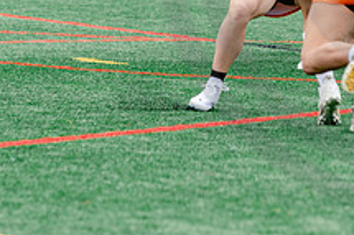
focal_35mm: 650
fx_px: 6387
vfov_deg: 2.1
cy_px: -190
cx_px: 285
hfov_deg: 3.2
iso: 250
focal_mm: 170
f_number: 3.2
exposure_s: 1/640
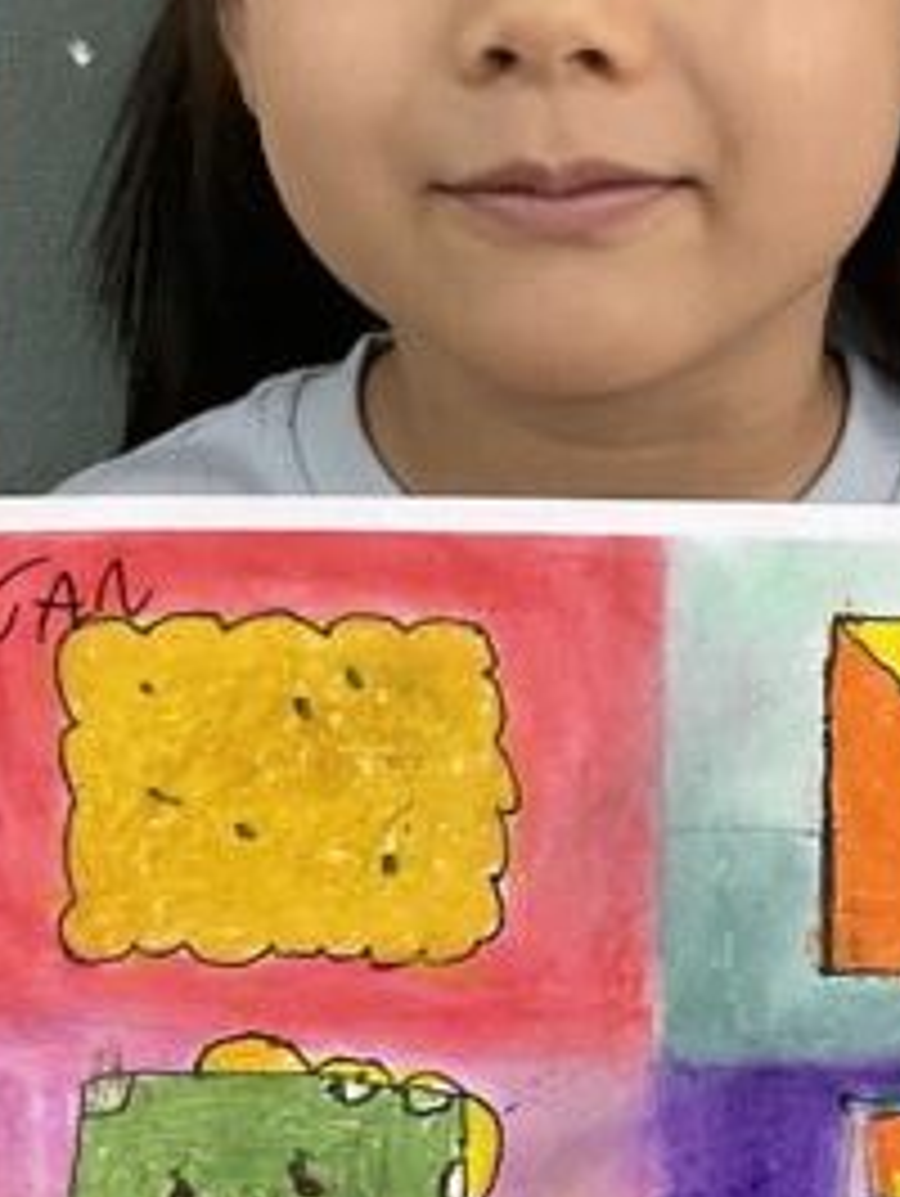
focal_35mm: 109
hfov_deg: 13.5
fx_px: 3773
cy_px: 734
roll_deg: -3.6
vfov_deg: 18.0
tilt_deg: -23.9
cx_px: 783
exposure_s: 1/50
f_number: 1.8
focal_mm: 3
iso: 50
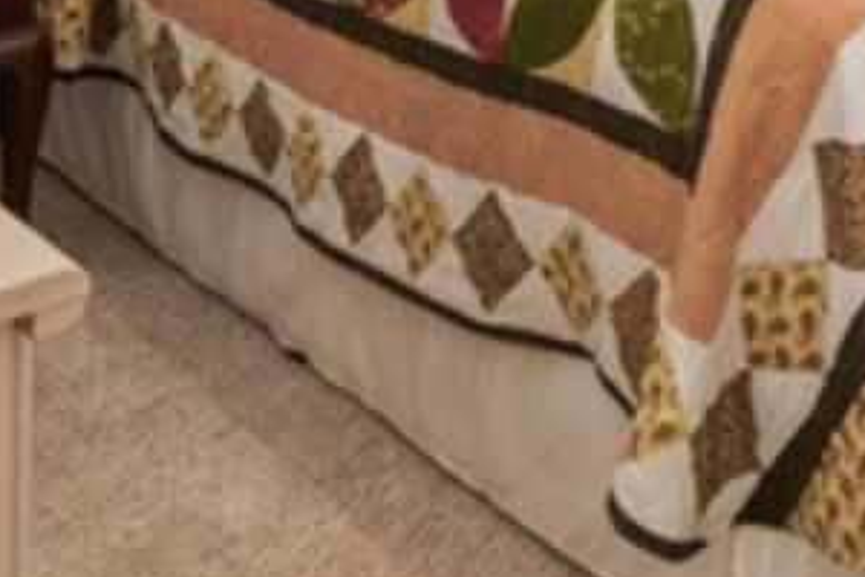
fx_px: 1538
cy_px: -600
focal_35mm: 64
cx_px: 937
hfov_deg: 28.7
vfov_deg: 16.1
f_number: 9
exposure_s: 1/1.25
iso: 250
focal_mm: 10
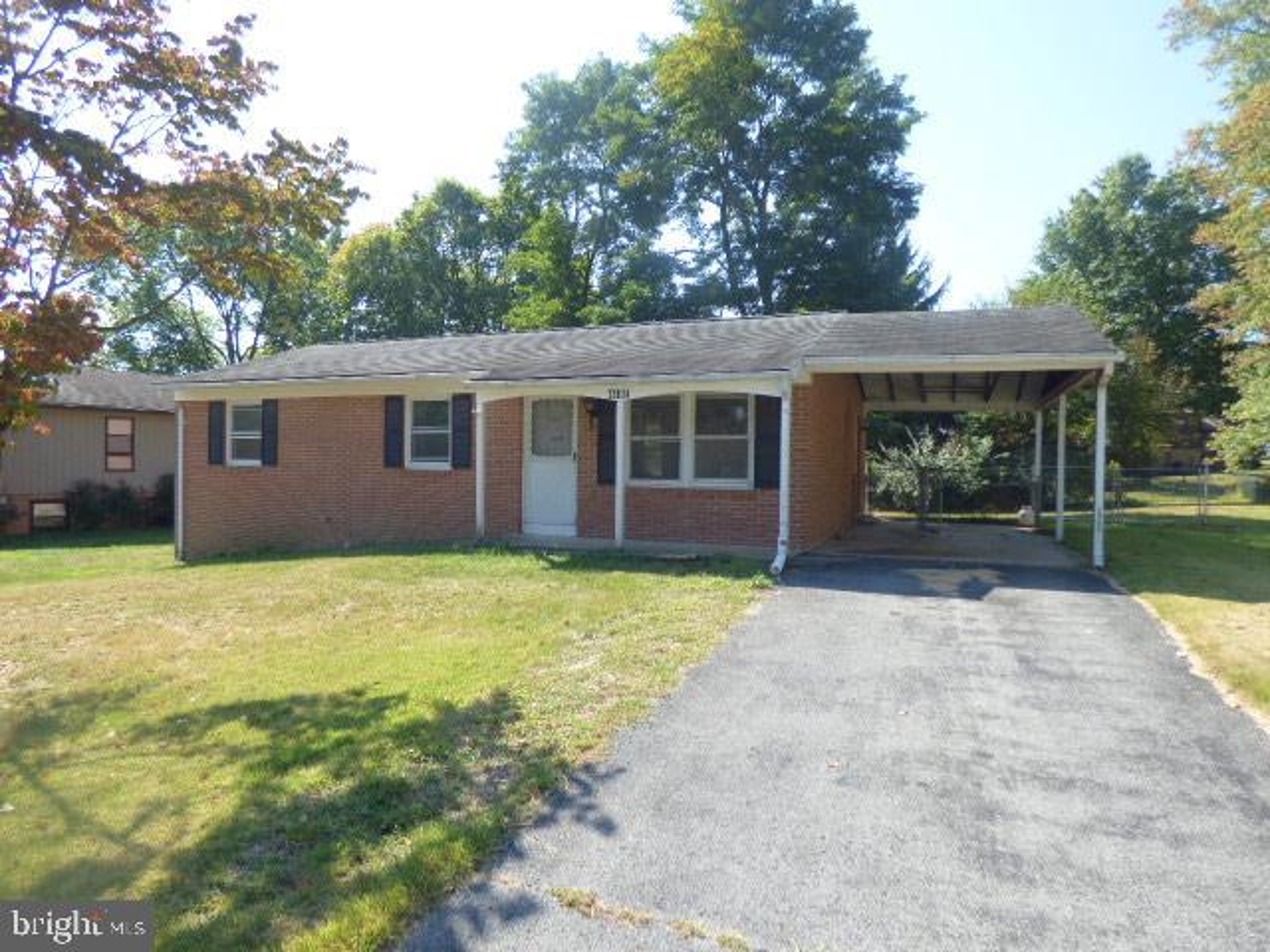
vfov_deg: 66.0
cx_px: 635
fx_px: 734
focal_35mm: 20
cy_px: 476
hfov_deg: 81.7
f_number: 2.8
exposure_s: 1/800
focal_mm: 3.58
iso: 100
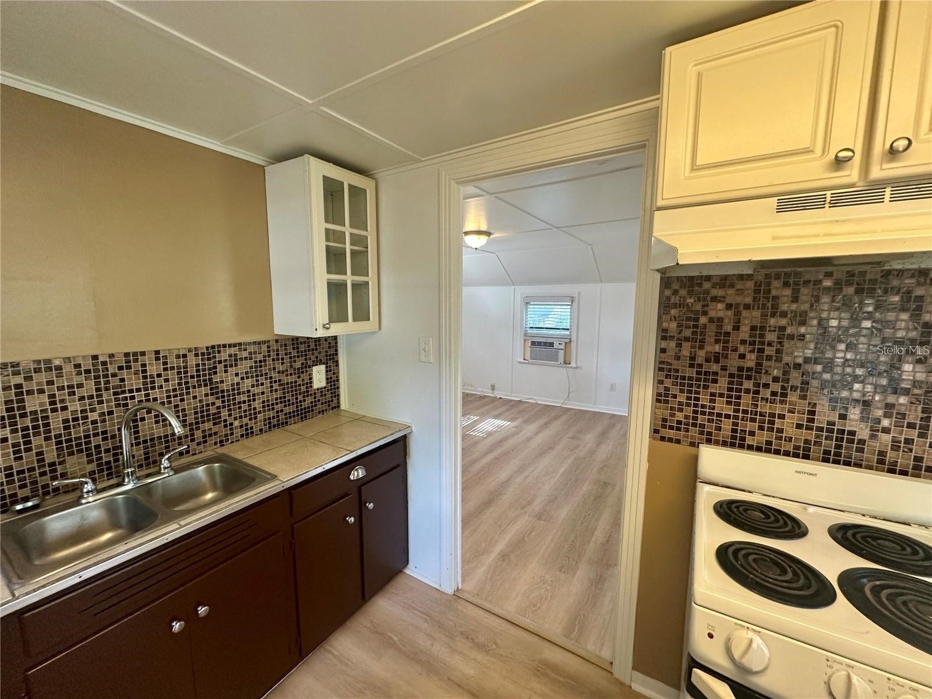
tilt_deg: -5.5
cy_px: 350
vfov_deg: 85.7
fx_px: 377
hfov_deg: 102.1
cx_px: 466
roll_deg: -0.5
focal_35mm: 14
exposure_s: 1/120
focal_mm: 2.22
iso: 200
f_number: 2.2
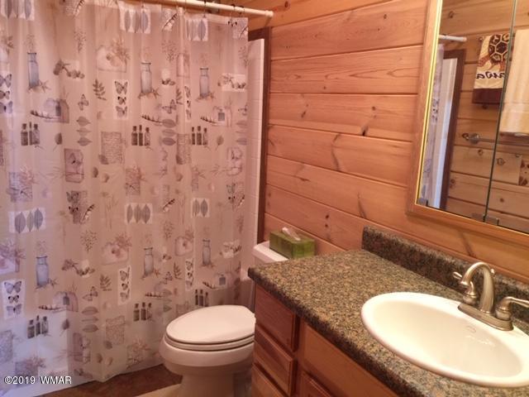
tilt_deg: -12.7
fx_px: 443
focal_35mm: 29
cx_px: 264
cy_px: 198
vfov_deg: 48.2
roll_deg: -3.9
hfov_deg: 61.7
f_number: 2.2
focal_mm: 4.15
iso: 50
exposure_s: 1/15
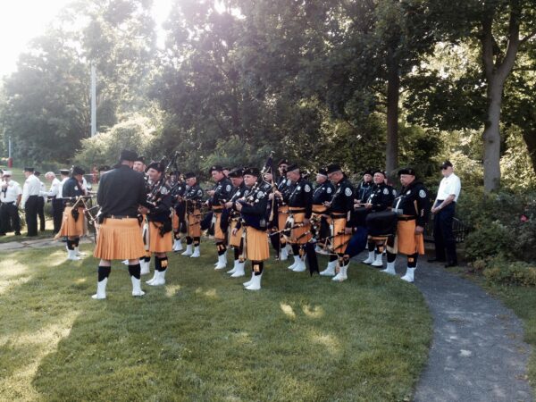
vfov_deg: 40.7
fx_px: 542
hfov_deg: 52.6
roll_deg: -1.3
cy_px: 201
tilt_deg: -5.9
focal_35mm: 35
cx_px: 268
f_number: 2.4
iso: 50
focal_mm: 4.28
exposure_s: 1/144
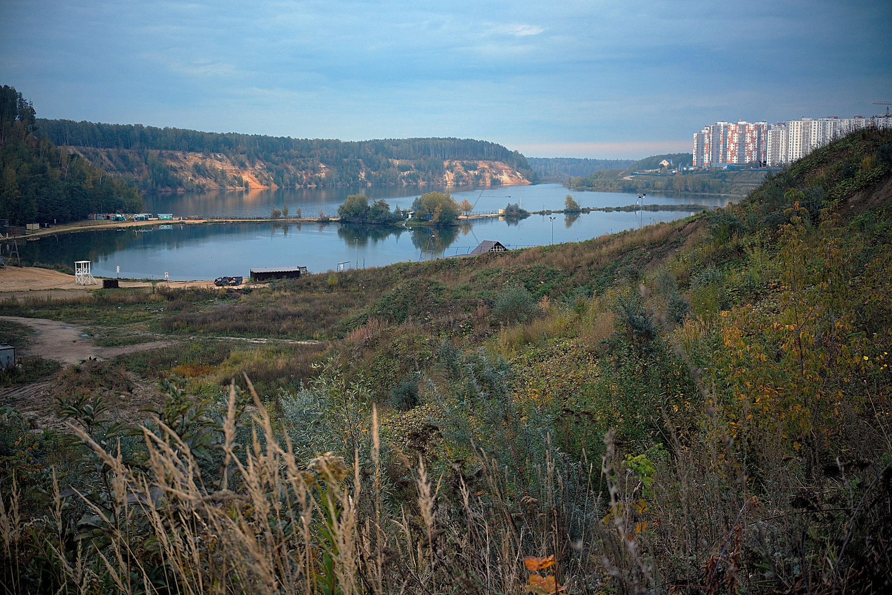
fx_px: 1016
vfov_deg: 32.6
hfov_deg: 47.4
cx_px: 446
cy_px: 298
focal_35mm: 41
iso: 400
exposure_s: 1/110
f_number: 3.2
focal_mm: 27
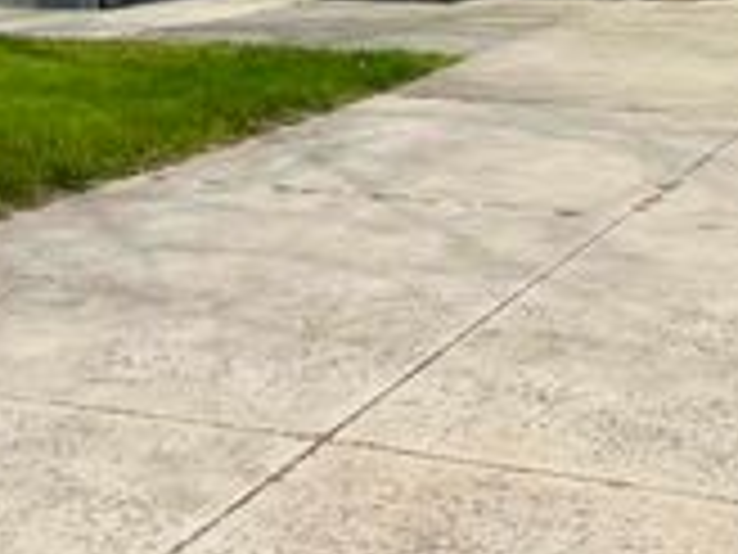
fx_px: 1684
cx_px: 418
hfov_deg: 24.7
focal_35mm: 79
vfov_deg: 17.8
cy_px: -99
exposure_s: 1/6993
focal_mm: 5.7
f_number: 1.5
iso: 50
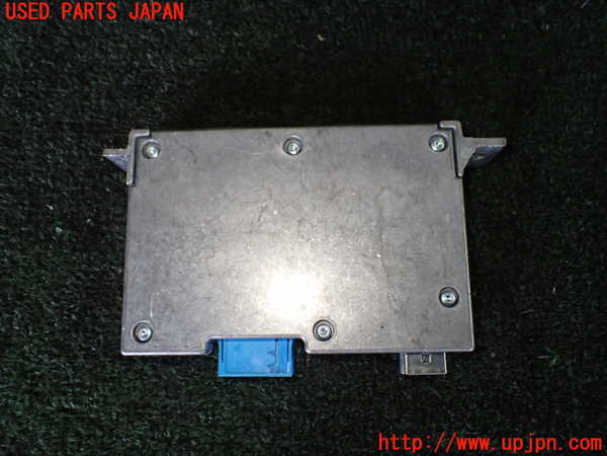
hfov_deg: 60.0
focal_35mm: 30
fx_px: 526
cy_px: 228
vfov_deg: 46.8
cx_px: 304
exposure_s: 1/125
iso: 400
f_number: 2.3
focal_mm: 5.4
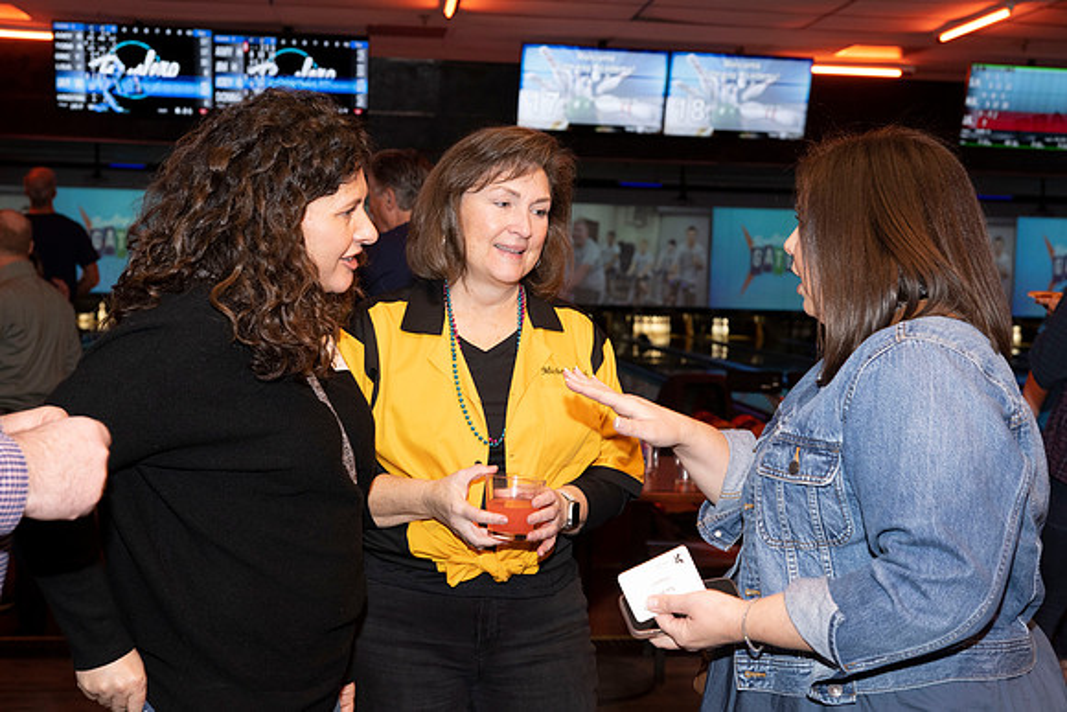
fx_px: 1393
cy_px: 356
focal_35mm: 47
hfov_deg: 41.9
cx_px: 534
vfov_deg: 28.7
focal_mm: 47
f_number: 5.6
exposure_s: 1/60
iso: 1600
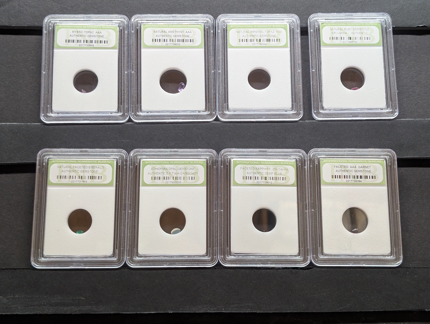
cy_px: 162
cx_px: 215
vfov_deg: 29.7
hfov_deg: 38.9
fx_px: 610
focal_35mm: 49
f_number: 1.68
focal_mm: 6.9
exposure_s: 1/111
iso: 120
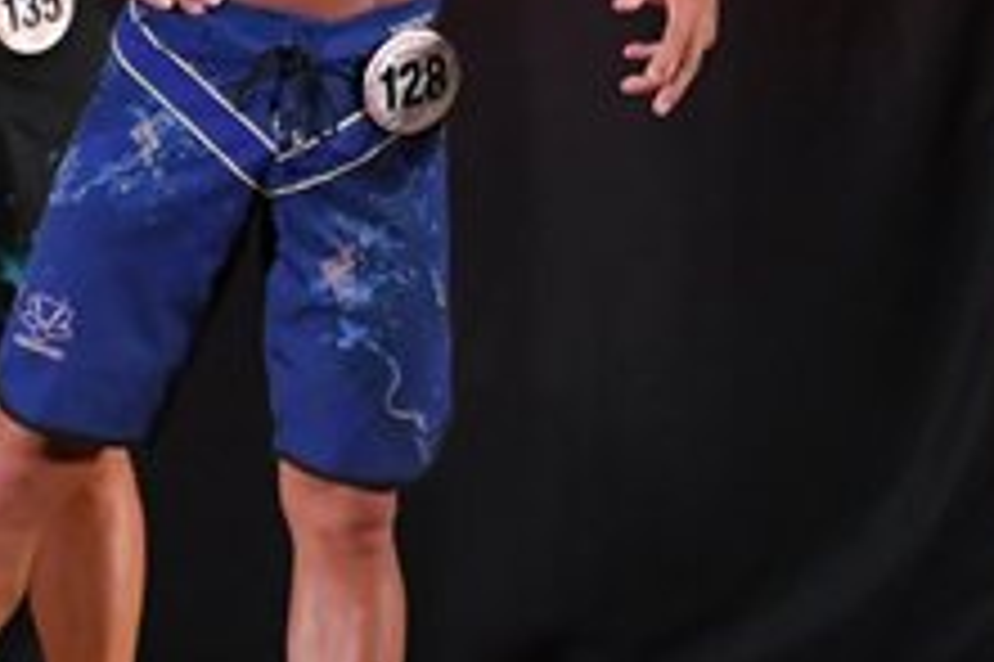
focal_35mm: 708
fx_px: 19534
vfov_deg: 1.9
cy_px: 59
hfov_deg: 2.9
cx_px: -654
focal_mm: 135
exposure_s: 1/400
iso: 3200
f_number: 5.6
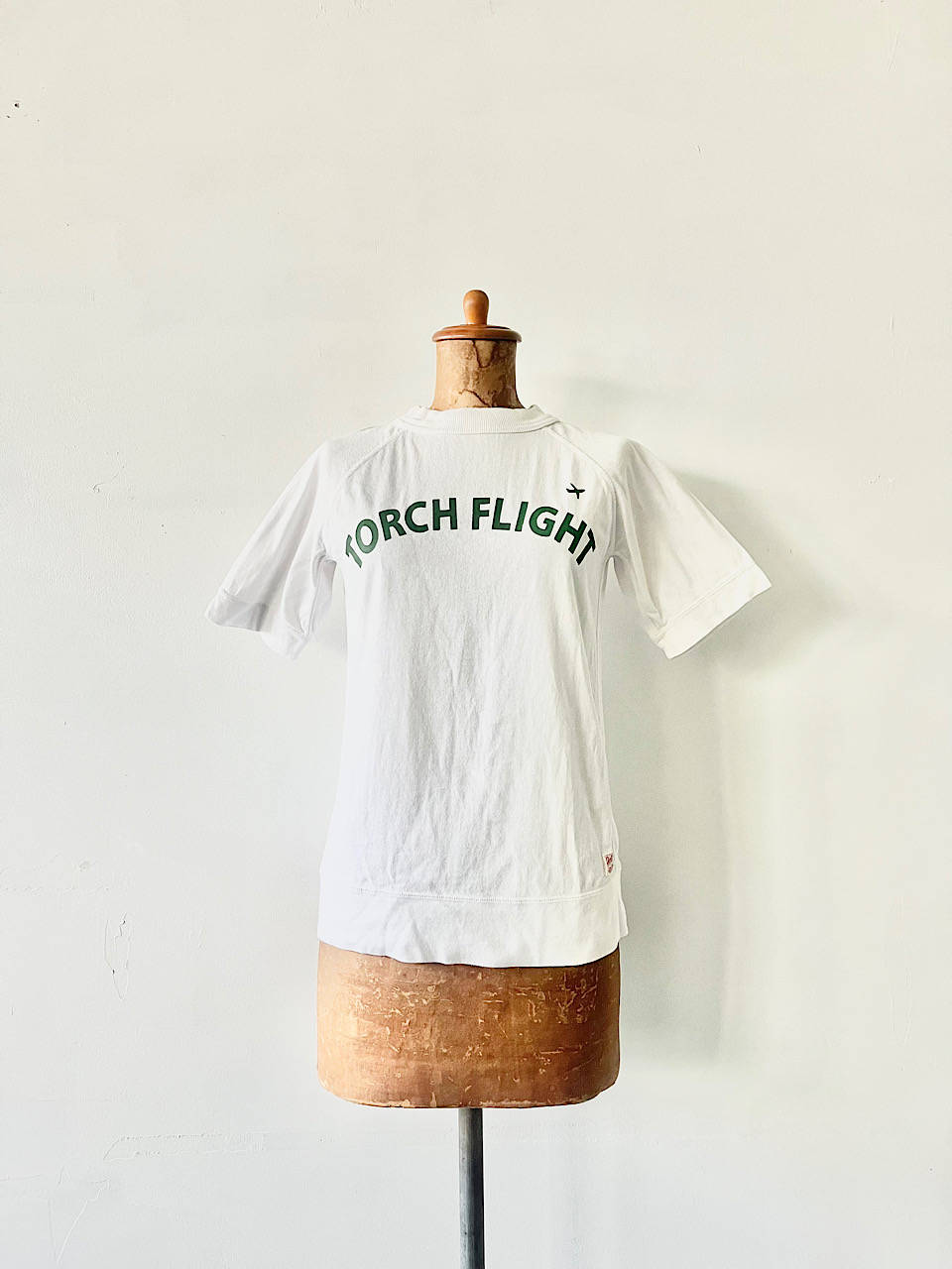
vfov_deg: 67.3
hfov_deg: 53.1
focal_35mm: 26
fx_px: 953
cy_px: 634
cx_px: 476
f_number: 1.6
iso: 125
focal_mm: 5.1
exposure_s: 1/86
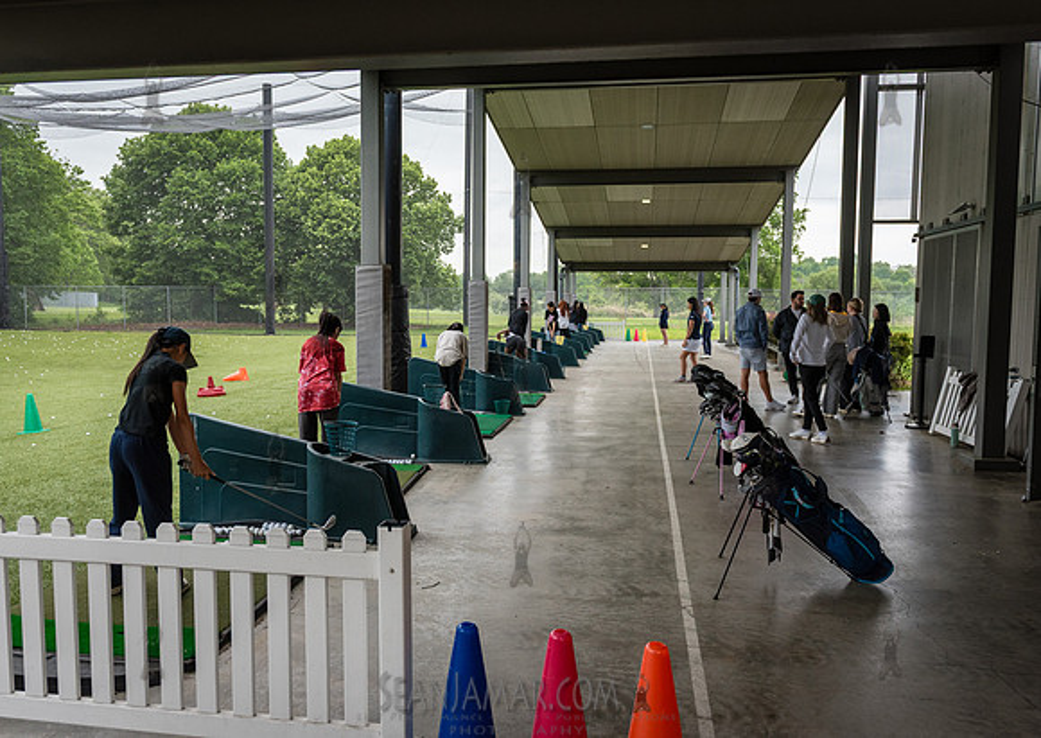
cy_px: 369
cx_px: 489
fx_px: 866
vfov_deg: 46.1
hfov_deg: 61.9
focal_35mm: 29
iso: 800
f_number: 3.5
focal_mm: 27
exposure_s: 1/400
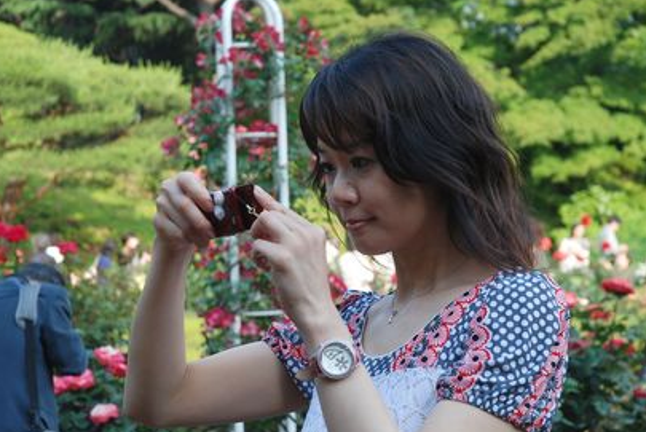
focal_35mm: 92
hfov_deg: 22.2
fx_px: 1645
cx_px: 349
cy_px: 222
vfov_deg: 15.0
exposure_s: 1/160
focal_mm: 55
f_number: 6.3
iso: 200
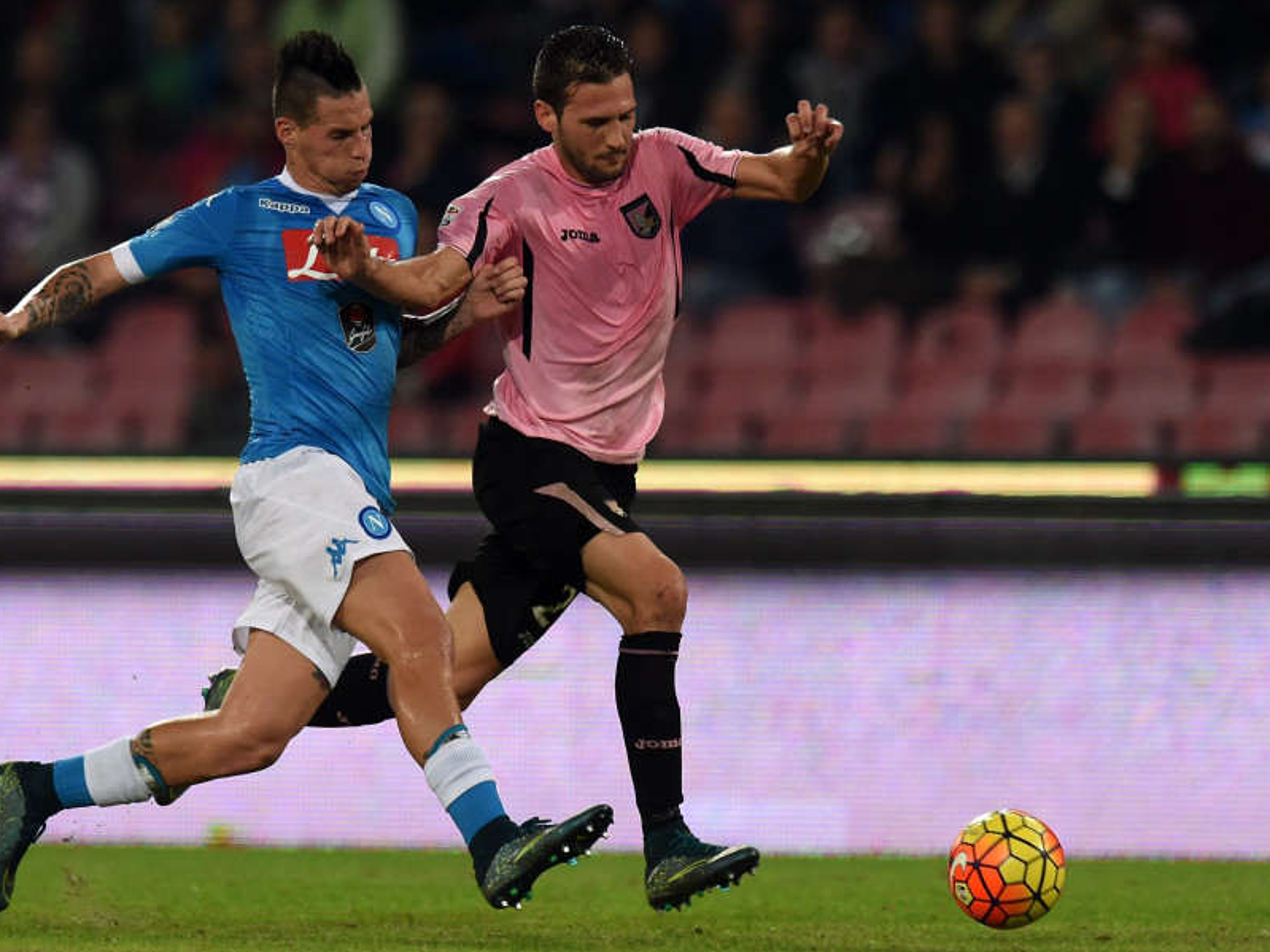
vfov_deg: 2.5
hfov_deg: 3.3
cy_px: 475
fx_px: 21936
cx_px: 571
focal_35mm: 598
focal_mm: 550
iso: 2500
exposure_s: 1/1000
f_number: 4
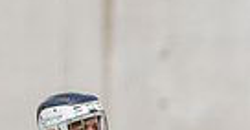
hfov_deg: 1.1
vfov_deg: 0.5
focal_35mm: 2091
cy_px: 291
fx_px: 13628
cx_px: 519
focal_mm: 300
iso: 100
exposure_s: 1/2500
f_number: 2.8
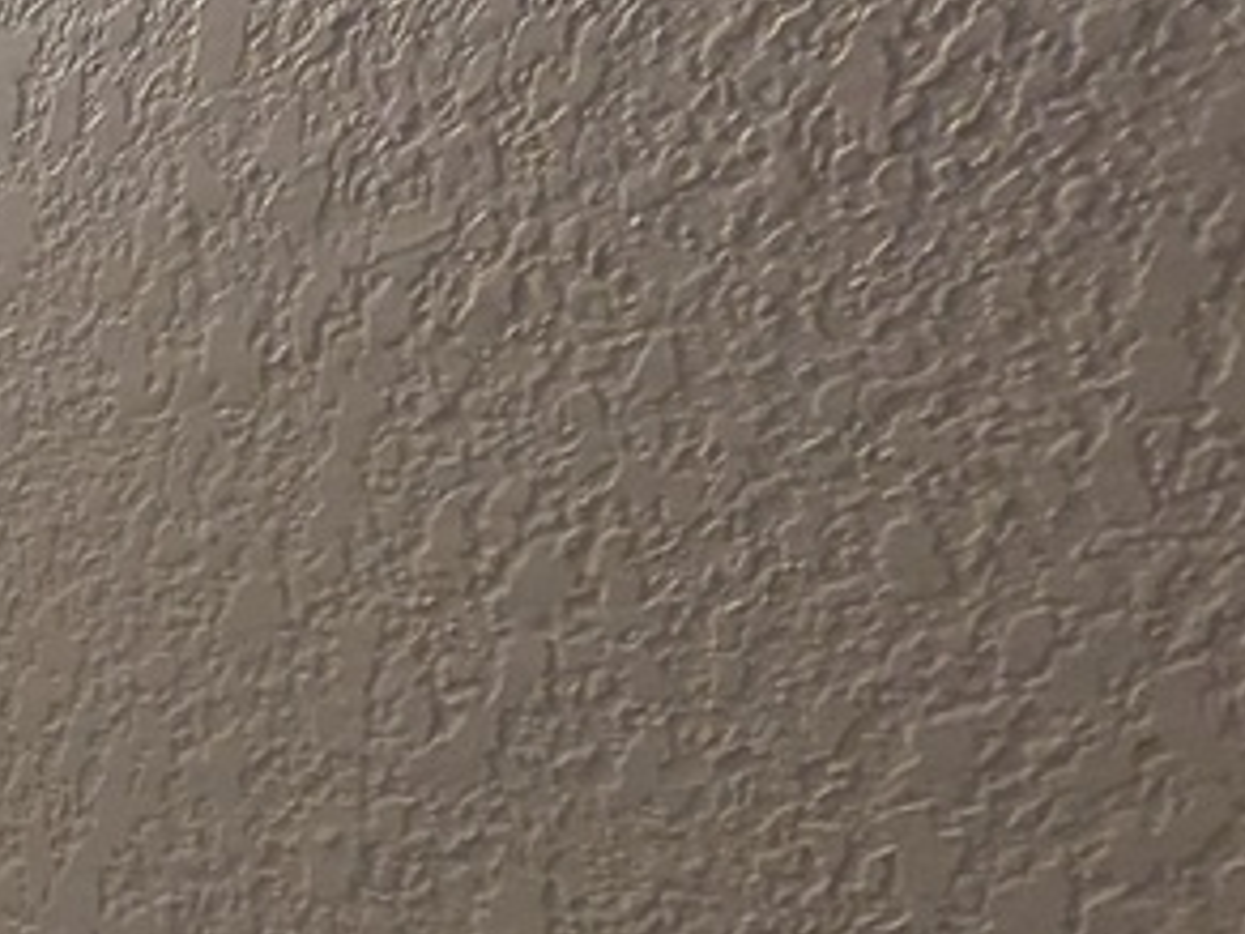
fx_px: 2482
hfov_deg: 15.3
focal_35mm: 69
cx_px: -1723
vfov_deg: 19.1
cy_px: 1331
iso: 54
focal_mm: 1.83
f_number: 2.2
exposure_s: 1/120
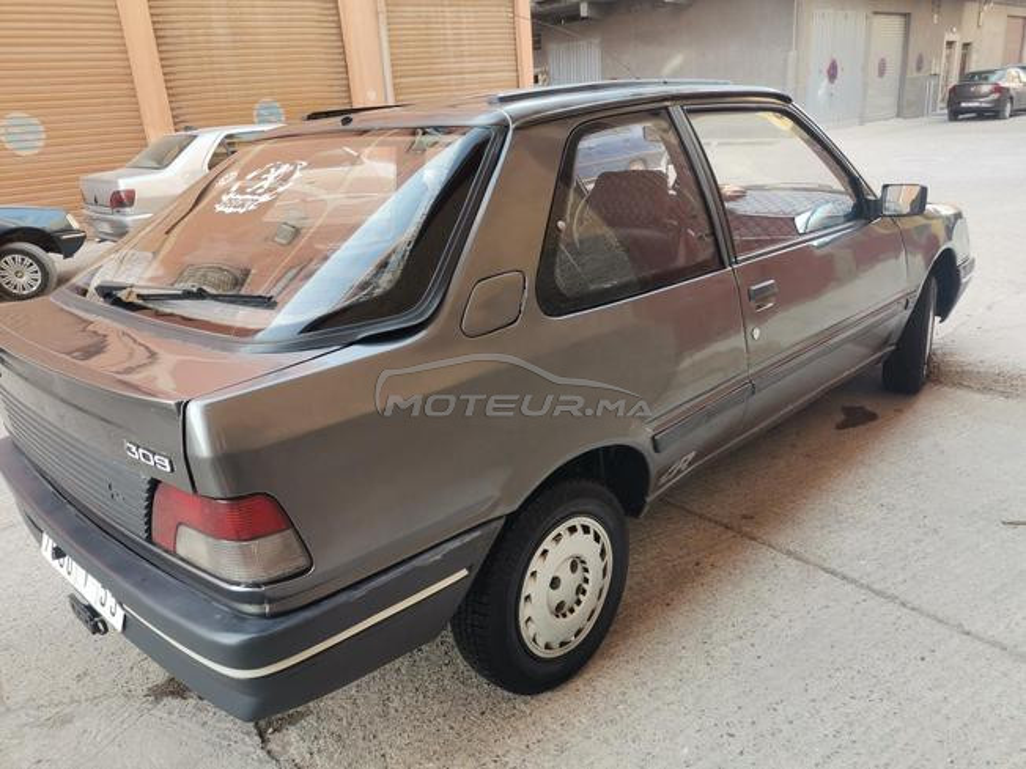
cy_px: 384
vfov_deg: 53.1
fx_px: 771
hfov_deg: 67.3
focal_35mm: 26
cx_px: 513
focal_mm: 4.75
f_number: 1.8
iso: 50
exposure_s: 1/122
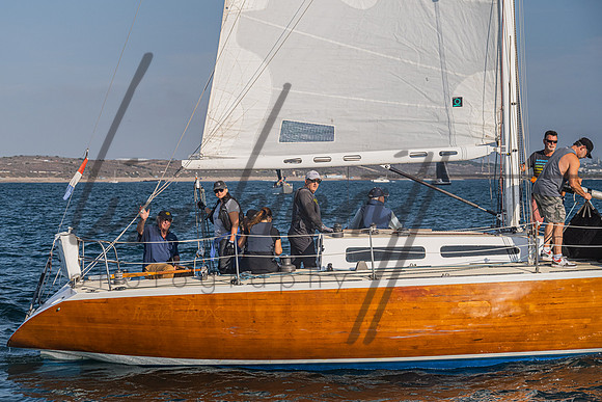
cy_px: 178
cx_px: 261
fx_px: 1677
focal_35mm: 100
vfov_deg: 13.7
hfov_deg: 20.3
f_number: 6.3
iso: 400
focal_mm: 88
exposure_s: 1/1600
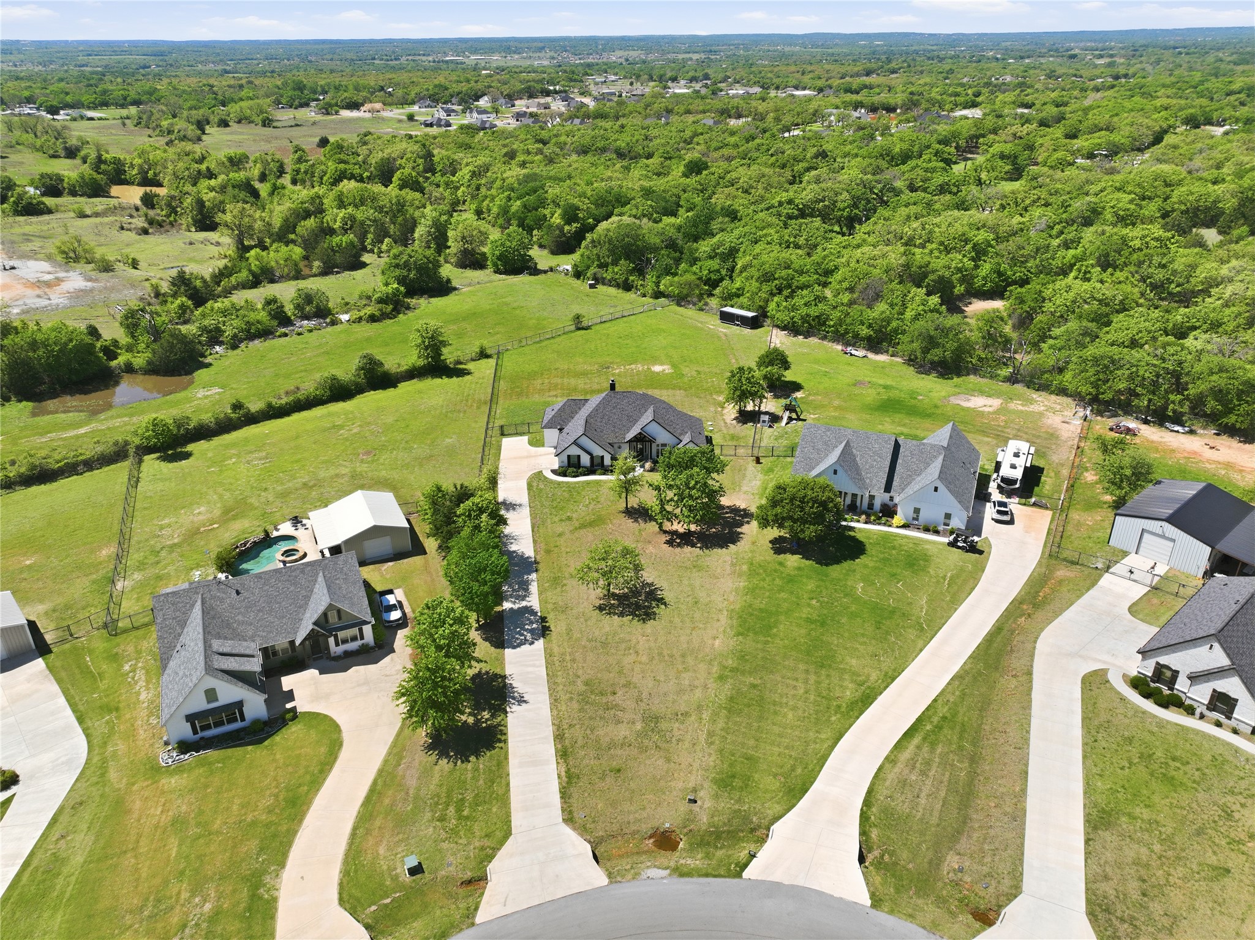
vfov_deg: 56.8
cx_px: 628
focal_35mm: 24
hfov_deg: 71.6
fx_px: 870
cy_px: 470
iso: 110
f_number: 2.8
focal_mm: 12.3
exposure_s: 1/2000
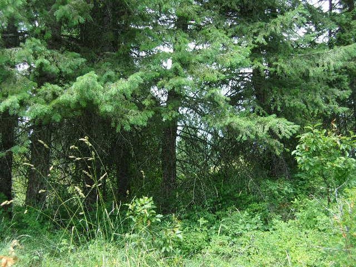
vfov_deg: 27.5
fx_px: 545
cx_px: 178
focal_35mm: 53
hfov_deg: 36.2
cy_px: 134
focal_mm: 9.4
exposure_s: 1/105
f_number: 4.2
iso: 80
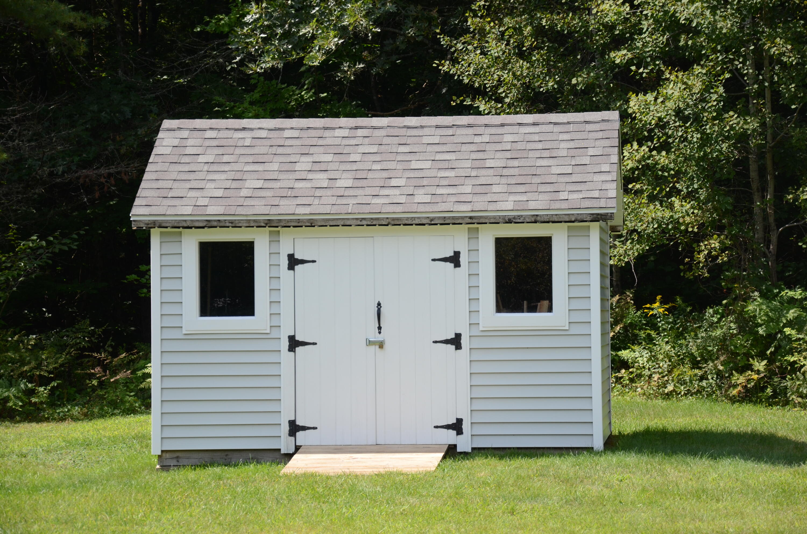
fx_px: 2517
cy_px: 267
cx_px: 404
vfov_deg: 12.1
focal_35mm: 112
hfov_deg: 18.2
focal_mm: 75
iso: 320
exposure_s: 1/640
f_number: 6.3
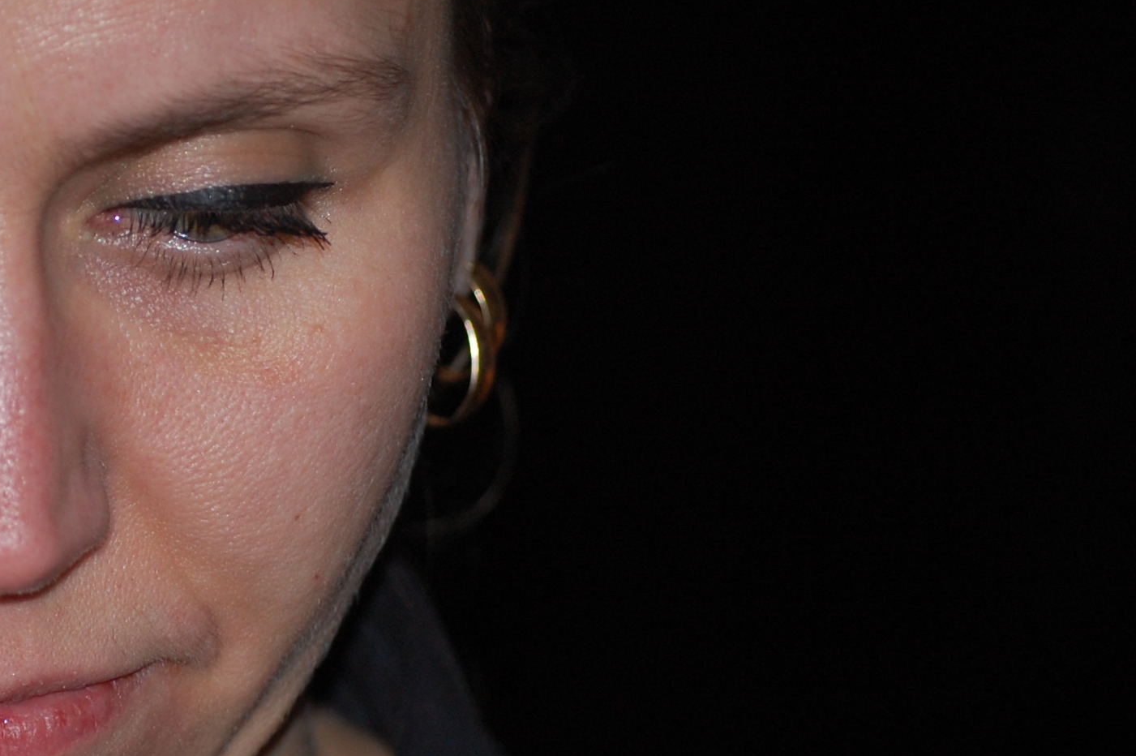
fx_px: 6906
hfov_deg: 9.3
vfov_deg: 6.3
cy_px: 285
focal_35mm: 219
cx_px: 39
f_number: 4.2
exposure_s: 1/60
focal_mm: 68
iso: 400
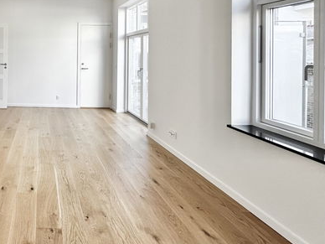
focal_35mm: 26
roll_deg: -0.9
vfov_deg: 50.4
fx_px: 244
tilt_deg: +0.3
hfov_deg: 57.3
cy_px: 55
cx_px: 29
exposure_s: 1/99
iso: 80
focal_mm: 2.22
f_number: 2.2
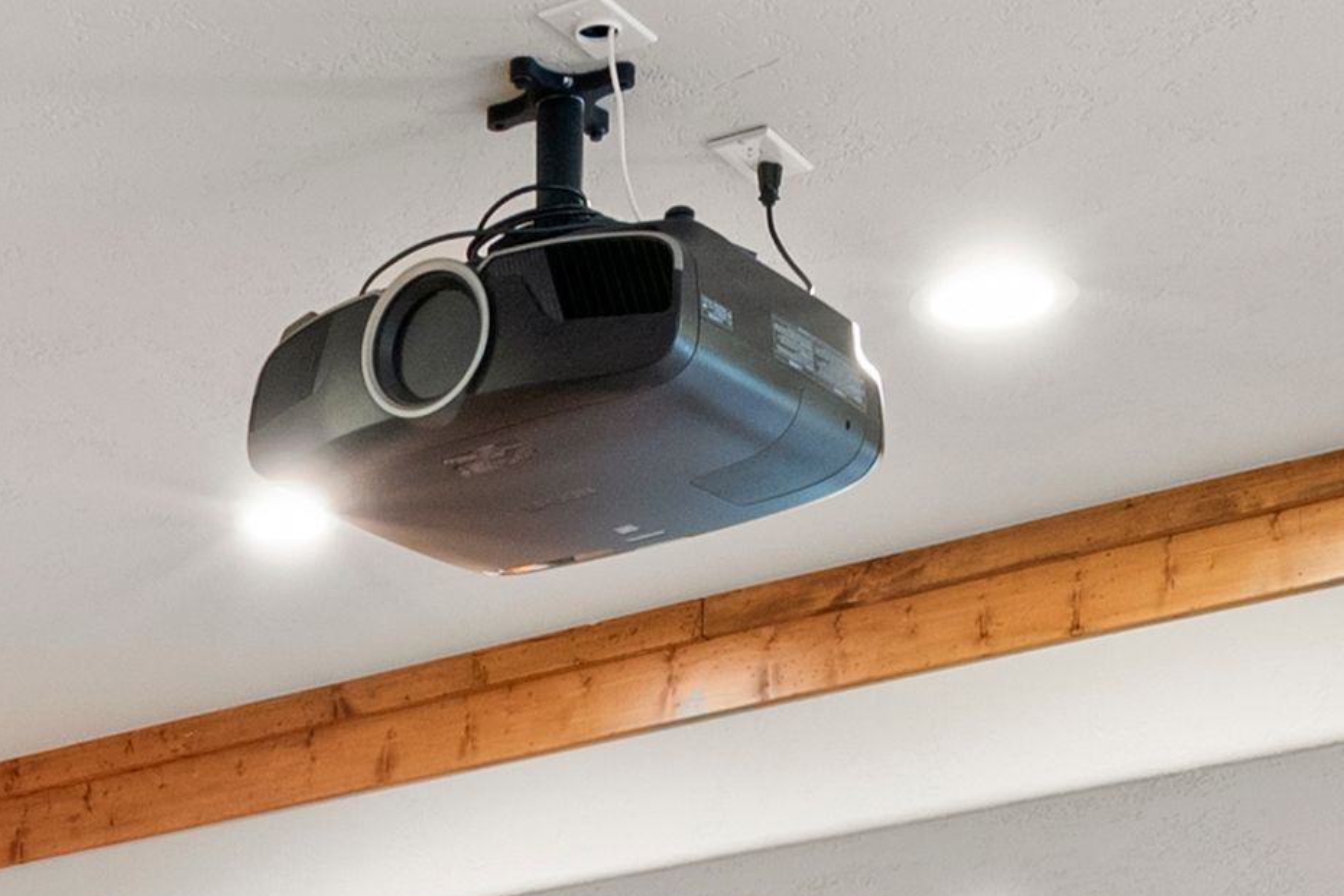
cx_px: 38
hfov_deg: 19.2
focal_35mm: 104
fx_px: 3882
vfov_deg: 11.1
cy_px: 2116
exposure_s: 1
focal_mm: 16
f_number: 9
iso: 640
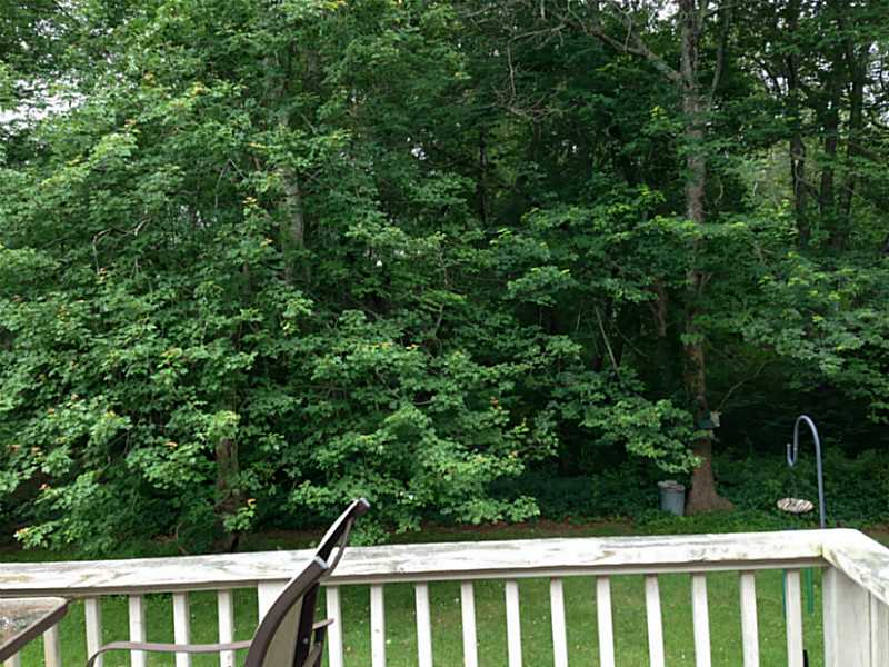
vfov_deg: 42.9
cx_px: 444
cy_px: 334
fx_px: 847
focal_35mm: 33
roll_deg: +3.1
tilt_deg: -1.8
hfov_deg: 55.4
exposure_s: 1/60
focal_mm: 4.12
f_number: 2.4
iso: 50
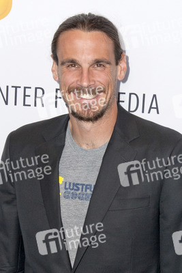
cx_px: 91
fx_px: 333
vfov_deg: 44.5
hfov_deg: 30.5
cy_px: 136
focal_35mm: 44
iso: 500
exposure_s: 1/400
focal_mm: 44
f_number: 4.5
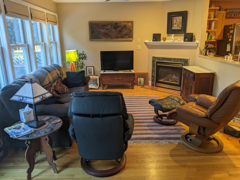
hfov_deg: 65.3
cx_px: 120
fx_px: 187
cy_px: 90
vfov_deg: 51.4
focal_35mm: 27
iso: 87
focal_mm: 4.44
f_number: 1.8
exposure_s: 1/24
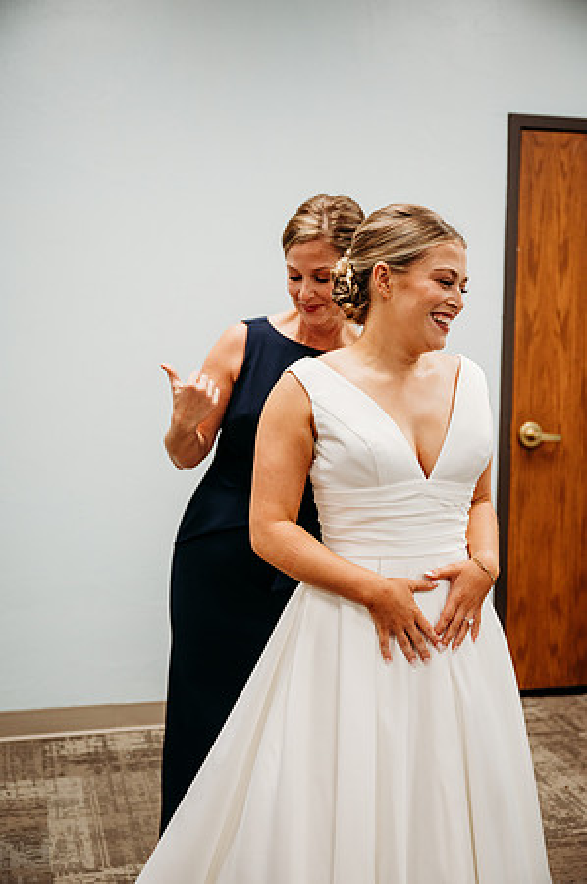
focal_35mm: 43
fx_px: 1054
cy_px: 442
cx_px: 294
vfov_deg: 45.5
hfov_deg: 31.1
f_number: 3.2
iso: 2000
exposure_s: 1/320
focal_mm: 43
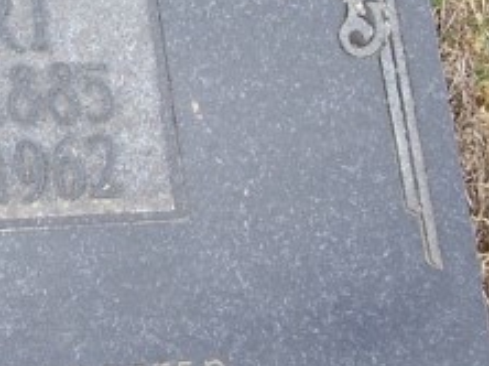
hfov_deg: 15.9
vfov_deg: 12.3
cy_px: 109
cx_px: -77
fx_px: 1693
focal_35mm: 120
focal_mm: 6.3
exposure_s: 1/350
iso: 50
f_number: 2.8
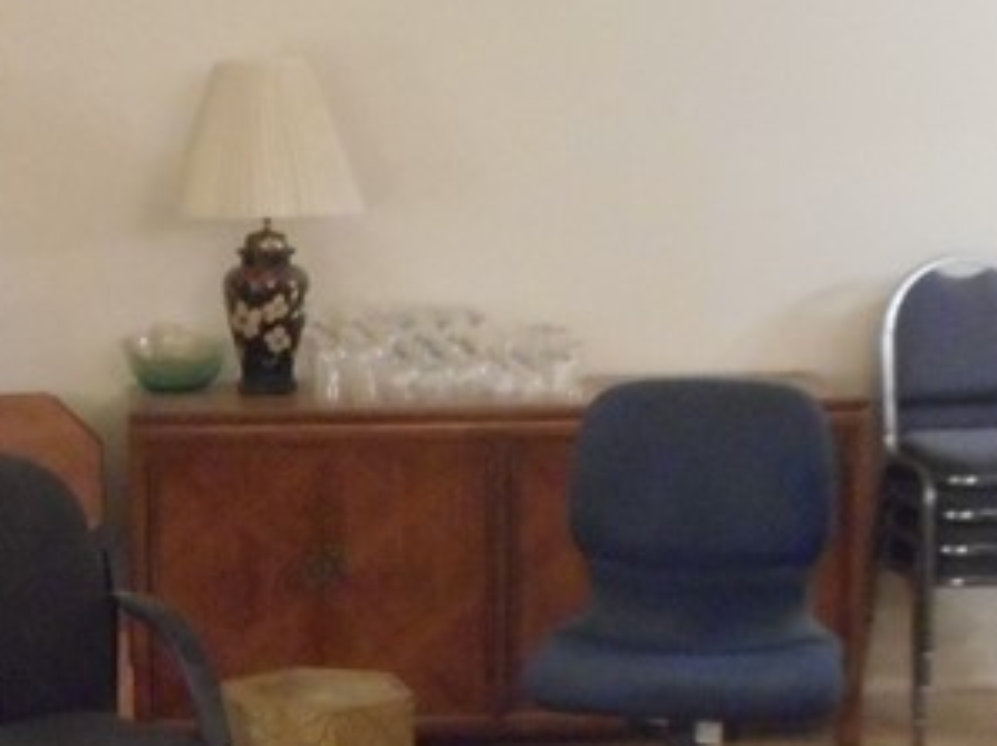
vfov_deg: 17.0
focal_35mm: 86
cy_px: 579
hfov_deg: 22.6
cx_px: 244
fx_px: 2475
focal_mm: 4.5
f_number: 3.7
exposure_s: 1/8
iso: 560
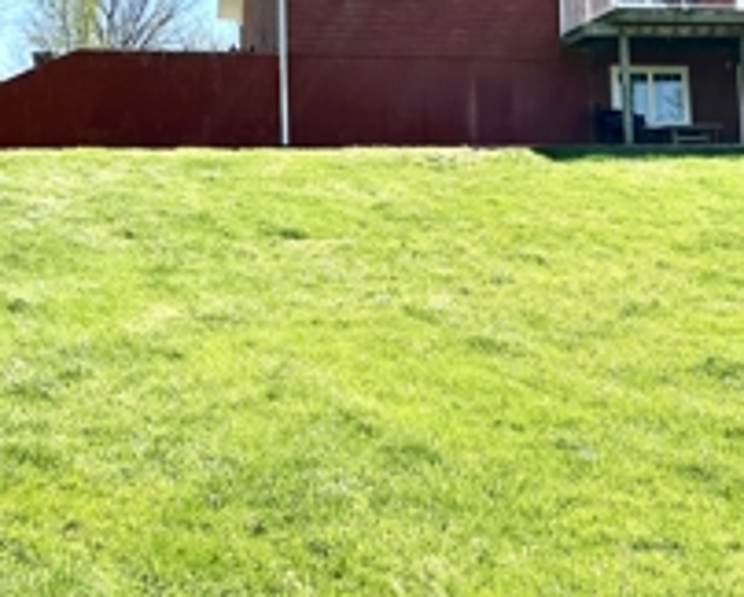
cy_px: 103
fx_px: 1190
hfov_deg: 34.1
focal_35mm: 54
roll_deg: +1.9
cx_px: 545
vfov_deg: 27.5
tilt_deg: +9.0
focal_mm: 3
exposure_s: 1/1490
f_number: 1.8
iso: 25
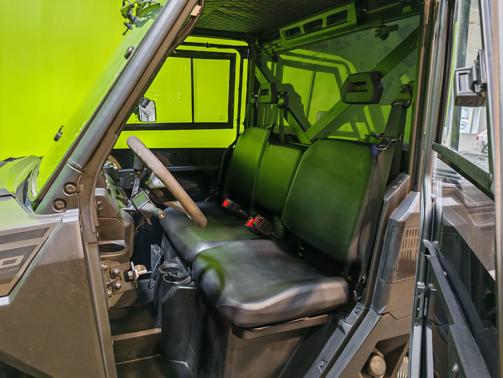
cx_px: 252
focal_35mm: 27
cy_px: 189
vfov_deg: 51.4
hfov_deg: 65.3
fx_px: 392
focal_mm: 6.83
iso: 200
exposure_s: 1/100
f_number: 1.4
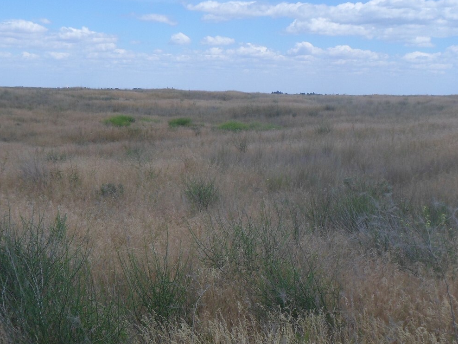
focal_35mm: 68
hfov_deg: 28.6
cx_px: 217
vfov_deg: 21.6
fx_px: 900
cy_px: 183
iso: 80
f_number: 4
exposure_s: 1/750
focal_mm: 6.5
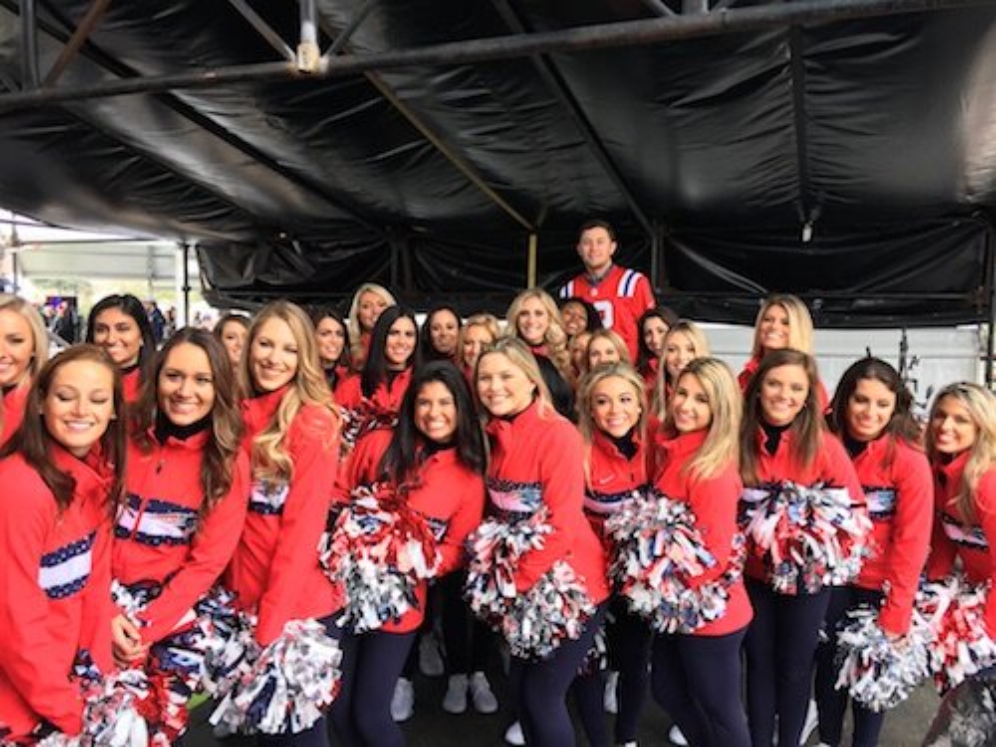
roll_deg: -1.1
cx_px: 498
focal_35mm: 29
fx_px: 834
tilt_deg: -2.9
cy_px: 374
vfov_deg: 48.2
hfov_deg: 61.7
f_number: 2.2
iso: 32
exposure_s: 1/40
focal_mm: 4.15
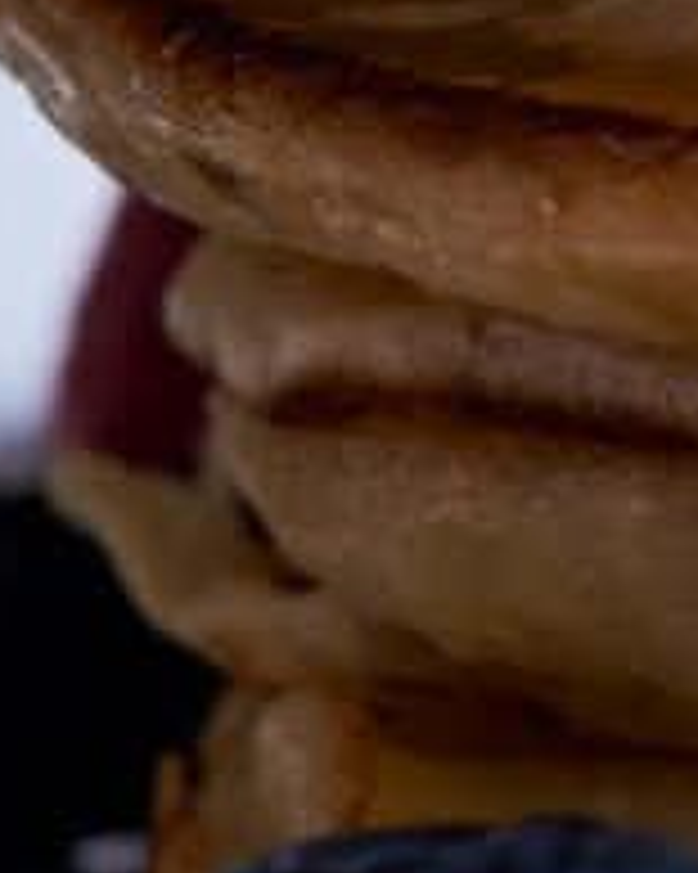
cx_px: 883
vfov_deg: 4.3
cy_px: 259
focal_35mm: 446
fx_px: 11526
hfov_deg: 3.5
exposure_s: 1/160
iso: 80
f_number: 8
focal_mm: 60
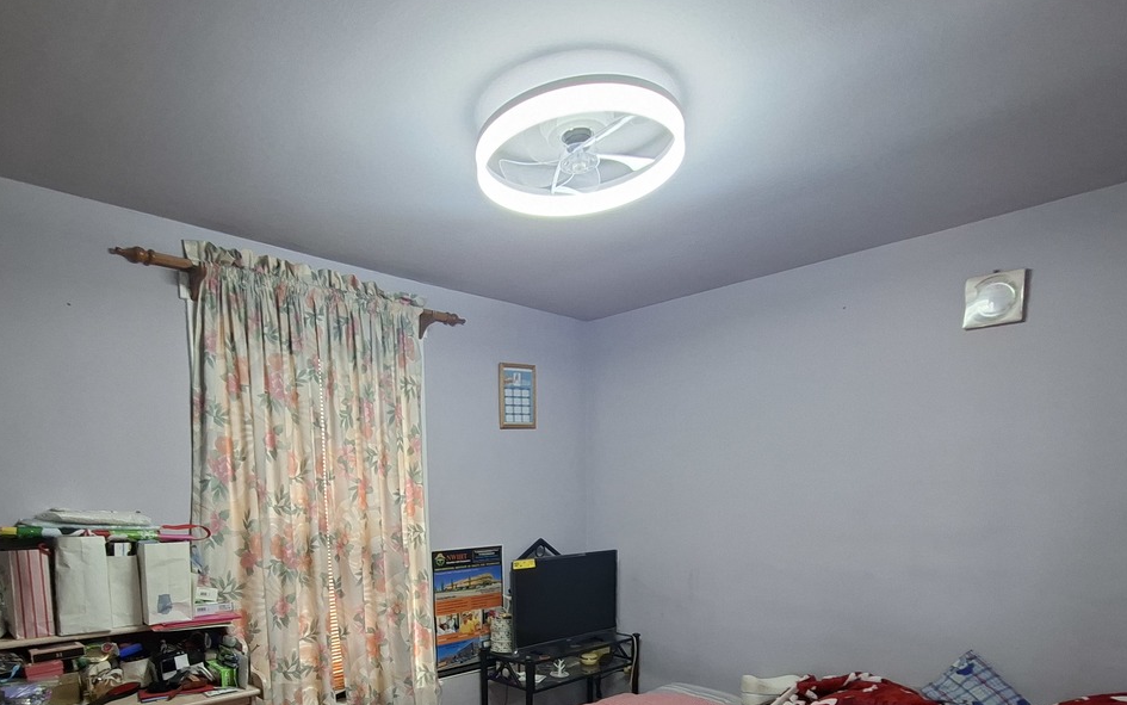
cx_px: 509
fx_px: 645
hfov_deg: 82.0
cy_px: 570
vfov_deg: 53.3
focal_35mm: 21
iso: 160
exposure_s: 1/40
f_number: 2.2
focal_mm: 1.74
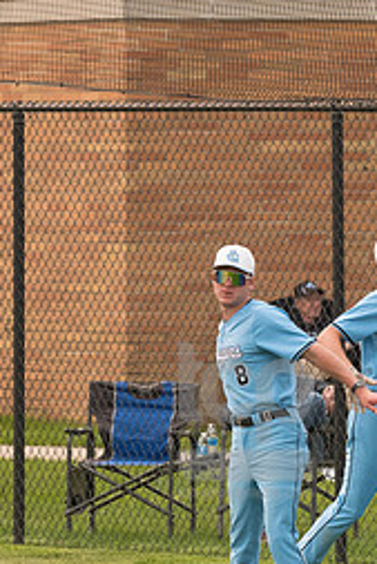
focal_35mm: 688
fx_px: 10792
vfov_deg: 3.0
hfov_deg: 2.0
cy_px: 421
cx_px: 245
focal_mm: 200
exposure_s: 1/2000
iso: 1000
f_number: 5.6
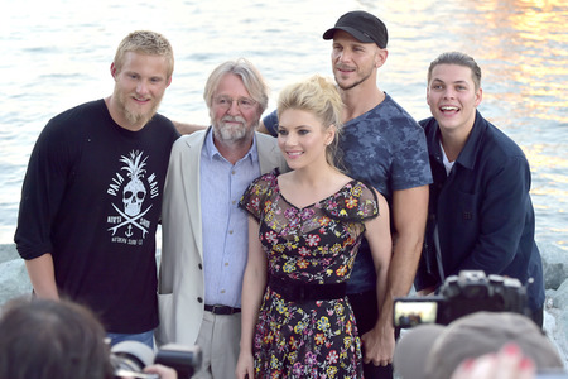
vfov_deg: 19.5
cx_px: 284
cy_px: 190
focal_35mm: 70
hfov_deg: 28.8
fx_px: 1104
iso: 400
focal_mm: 70
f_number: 5
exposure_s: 1/160
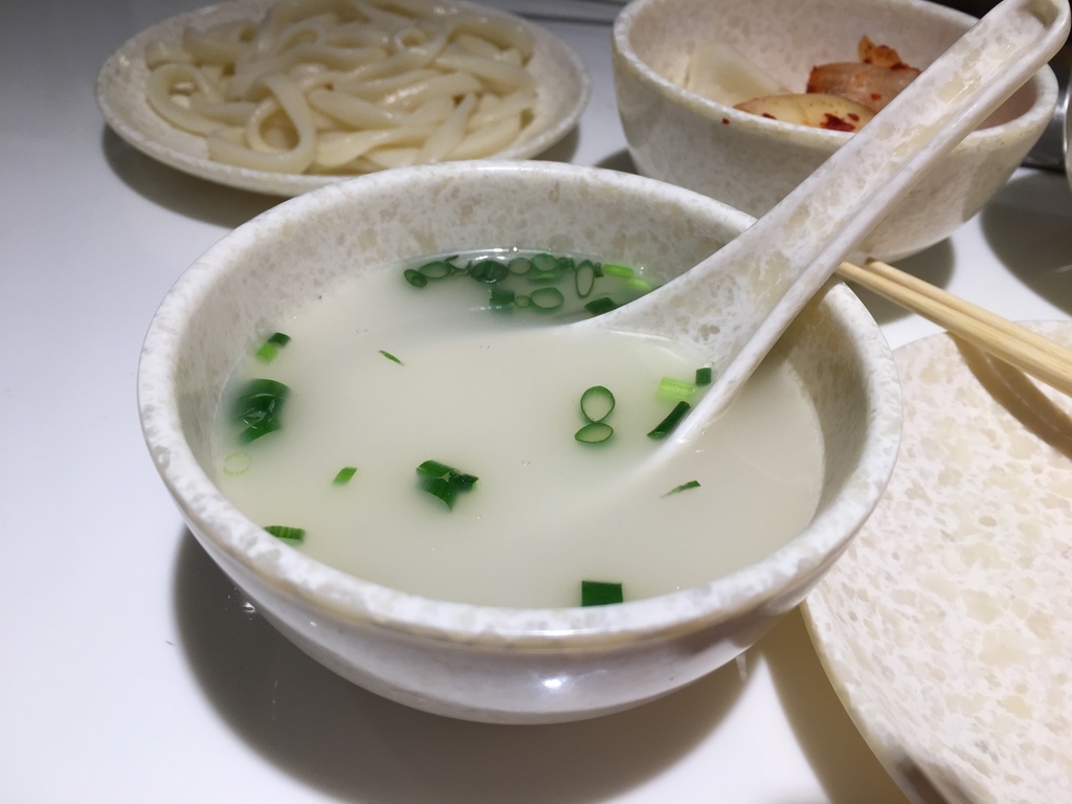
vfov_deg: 48.2
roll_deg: -3.8
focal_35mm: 29
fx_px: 898
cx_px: 536
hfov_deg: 61.7
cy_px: 402
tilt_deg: -39.0
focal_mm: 4.15
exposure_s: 1/60
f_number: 2.2
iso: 32
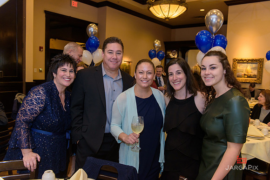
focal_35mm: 31
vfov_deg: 42.3
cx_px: 135
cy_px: 90
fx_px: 233
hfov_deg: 60.3
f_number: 3.2
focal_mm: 31
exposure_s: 1/125
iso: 800
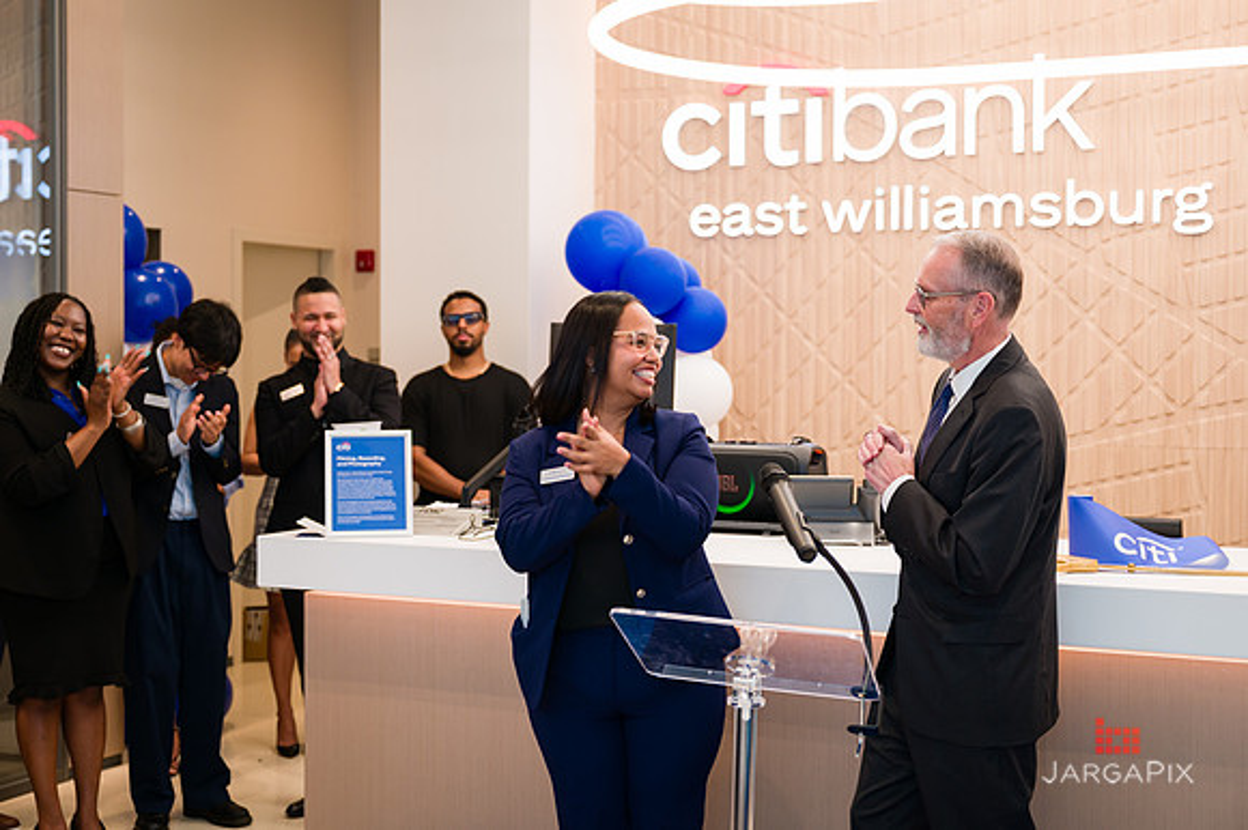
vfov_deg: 28.3
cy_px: 397
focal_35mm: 48
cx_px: 650
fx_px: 1646
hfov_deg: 41.5
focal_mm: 45
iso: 400
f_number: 3.2
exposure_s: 1/200
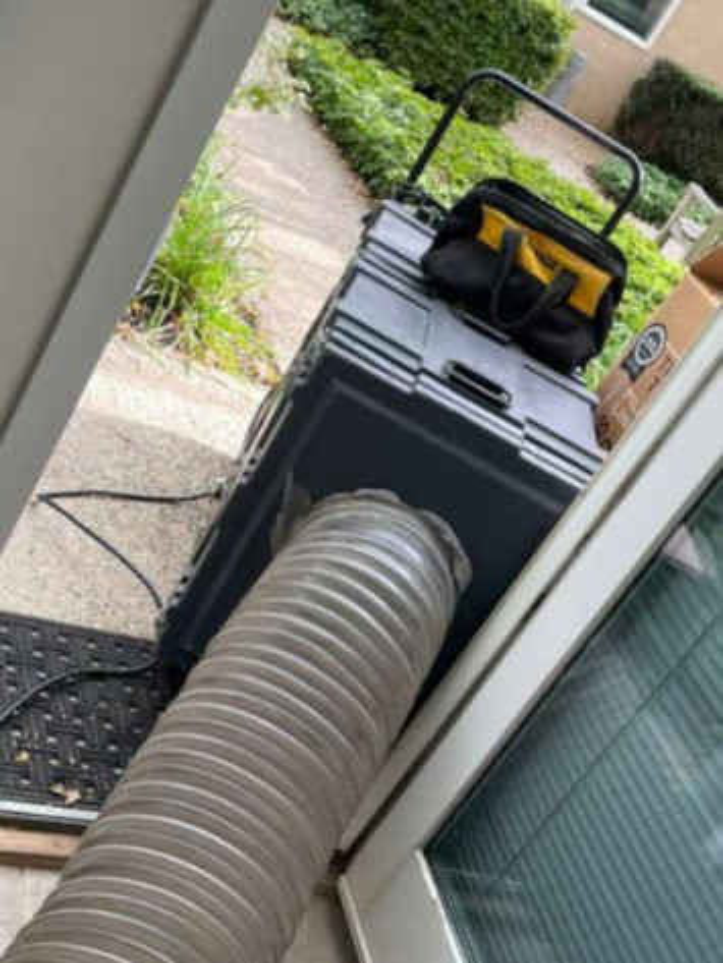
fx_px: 779
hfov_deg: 49.8
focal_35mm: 28
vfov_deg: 63.4
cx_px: 362
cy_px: 482
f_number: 1.8
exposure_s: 1/20
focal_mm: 4
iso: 40
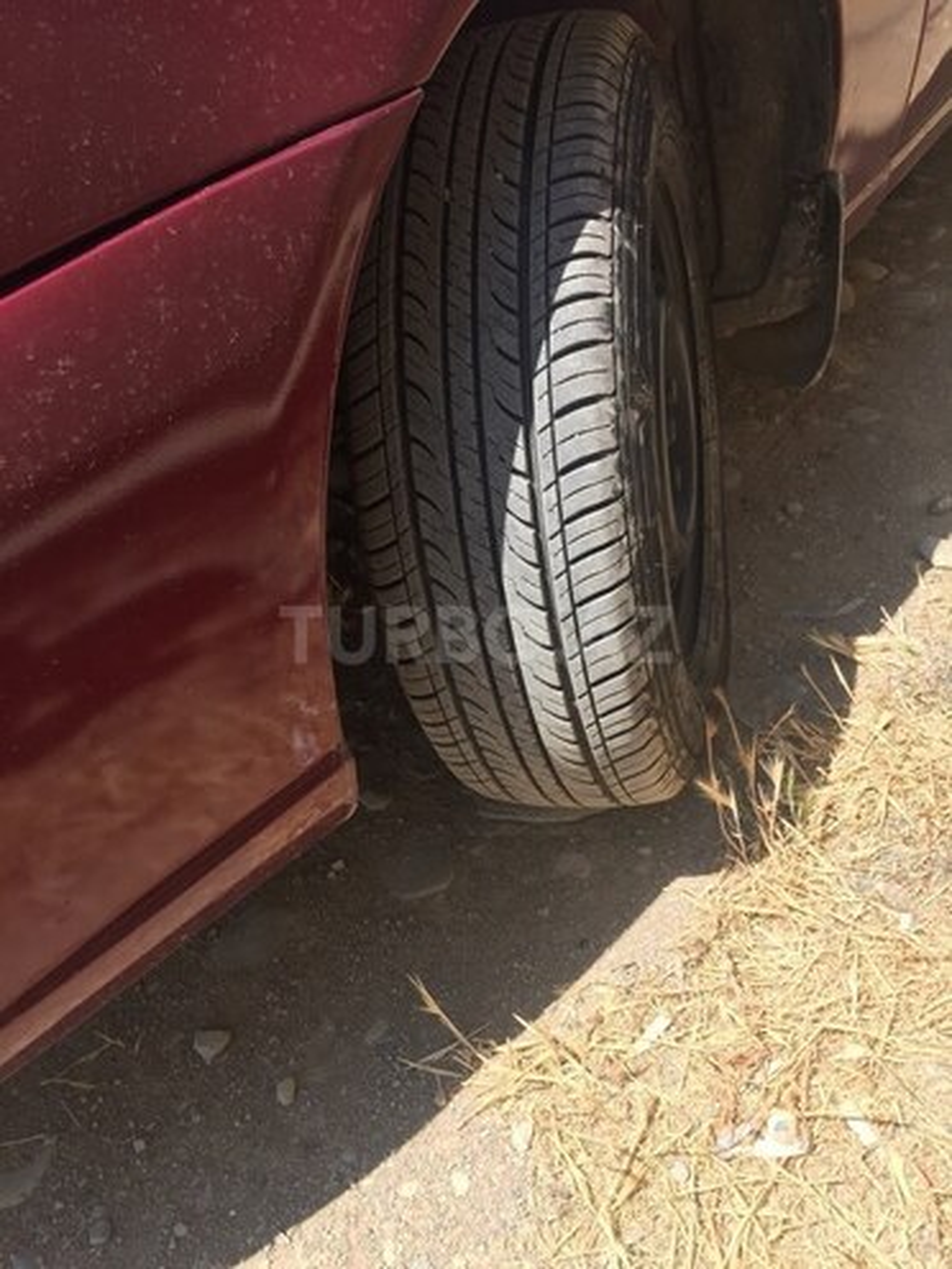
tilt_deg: -33.3
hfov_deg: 48.2
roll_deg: +17.9
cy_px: 634
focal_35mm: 29
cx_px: 476
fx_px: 1063
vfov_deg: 61.7
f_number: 2.2
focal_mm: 4.15
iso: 32
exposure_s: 1/1014
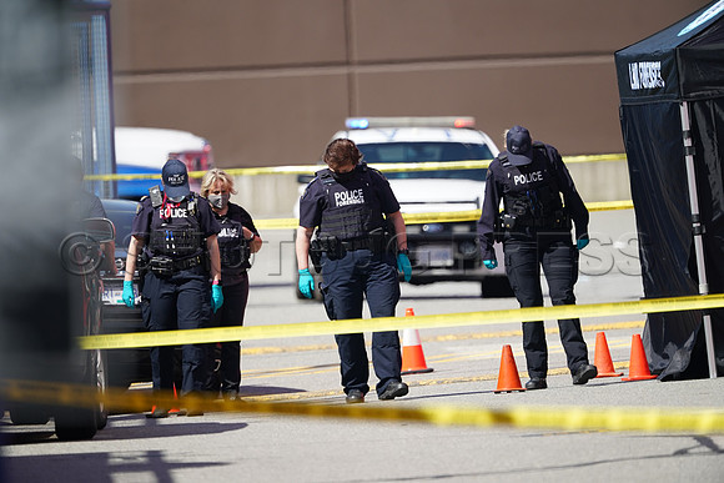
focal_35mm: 840
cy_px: 242
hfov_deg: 2.5
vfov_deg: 1.6
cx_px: 362
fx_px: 16896
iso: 640
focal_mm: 840
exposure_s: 1/1600
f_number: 5.6
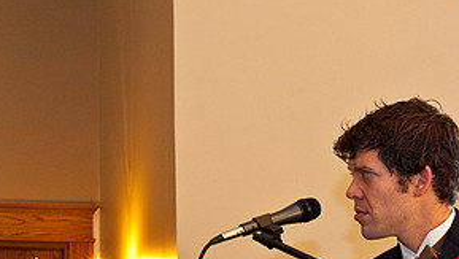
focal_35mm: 105
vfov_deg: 11.4
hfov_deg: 20.3
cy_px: 300
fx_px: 1279
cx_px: 246
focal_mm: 50
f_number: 5.6
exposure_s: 1/60
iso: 2000
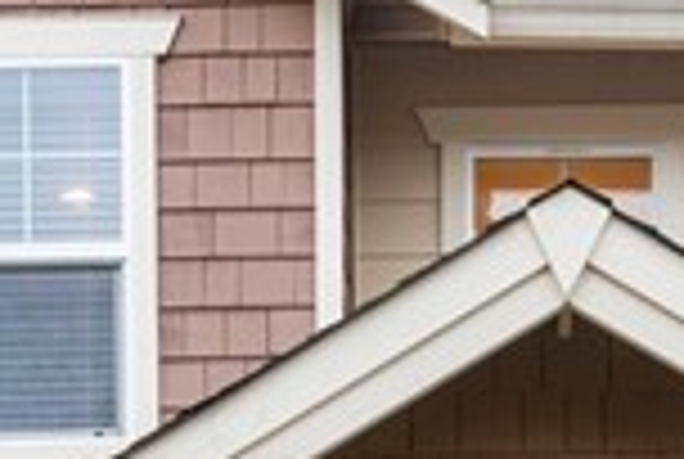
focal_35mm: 121
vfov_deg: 10.7
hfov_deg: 16.8
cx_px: 515
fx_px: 2303
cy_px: 806
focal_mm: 17
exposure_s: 1/15
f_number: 11
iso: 200
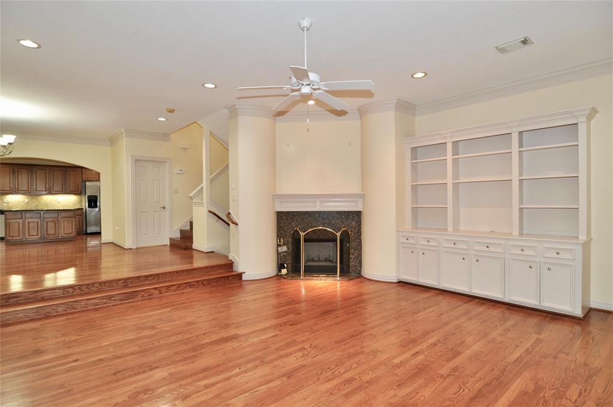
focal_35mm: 18
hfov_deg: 90.1
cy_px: 204
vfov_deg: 67.2
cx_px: 306
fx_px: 306
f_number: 4
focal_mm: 12
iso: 800
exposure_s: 1/60
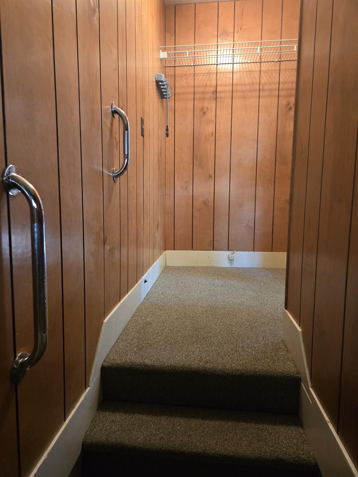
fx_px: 317
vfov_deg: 73.9
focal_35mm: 23
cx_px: 179
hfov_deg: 58.9
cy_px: 238
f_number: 1.8
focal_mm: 5.4
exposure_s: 1/60
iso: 640
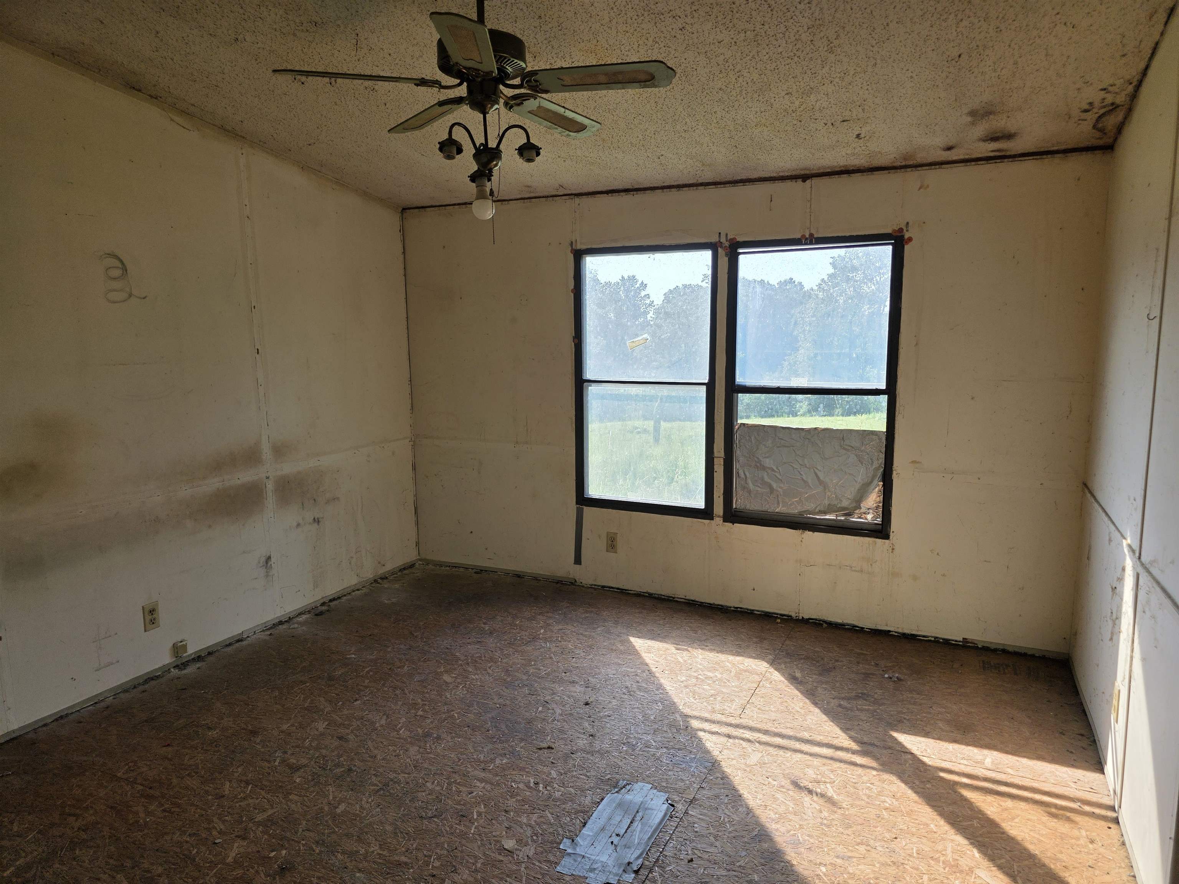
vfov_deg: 58.9
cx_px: 590
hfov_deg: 73.9
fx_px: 783
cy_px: 442
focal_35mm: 23
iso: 25
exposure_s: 1/359
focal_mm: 6.3
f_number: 1.7
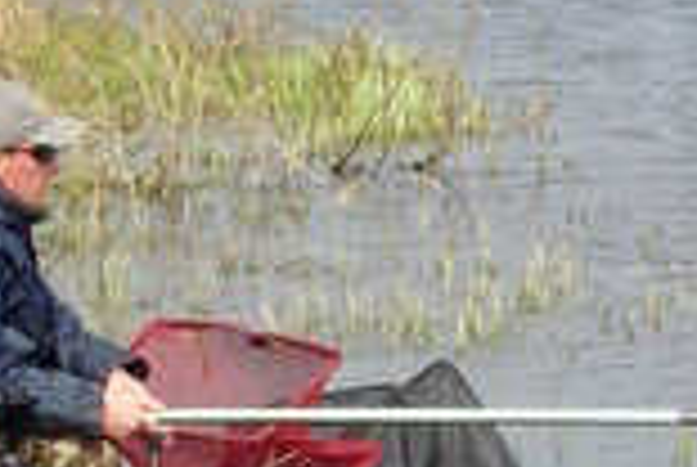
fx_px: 7274
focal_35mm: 375
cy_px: 1266
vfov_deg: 3.6
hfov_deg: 5.5
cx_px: 904
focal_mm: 11.5
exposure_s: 1/558
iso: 50
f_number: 3.5
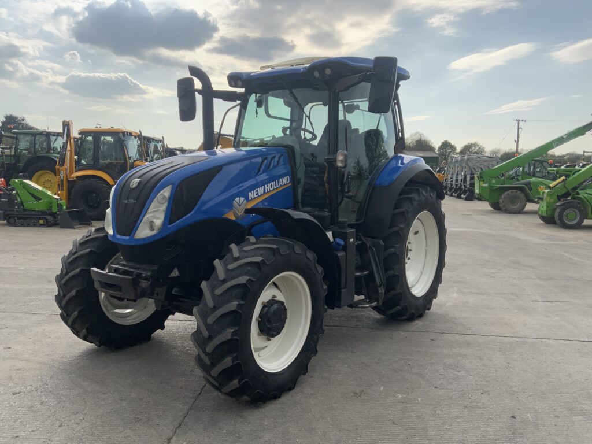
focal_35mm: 29
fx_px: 496
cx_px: 296
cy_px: 222
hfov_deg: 61.7
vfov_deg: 48.2
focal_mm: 3
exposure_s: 1/2320
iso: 16
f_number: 1.8
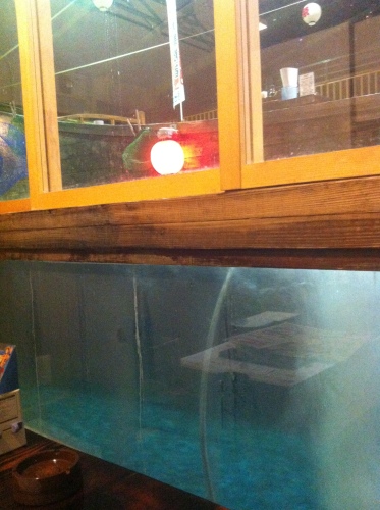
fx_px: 514
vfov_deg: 52.7
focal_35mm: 35
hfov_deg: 40.6
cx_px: 190
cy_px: 255
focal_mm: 3.85
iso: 1000
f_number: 2.8
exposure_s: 1/15
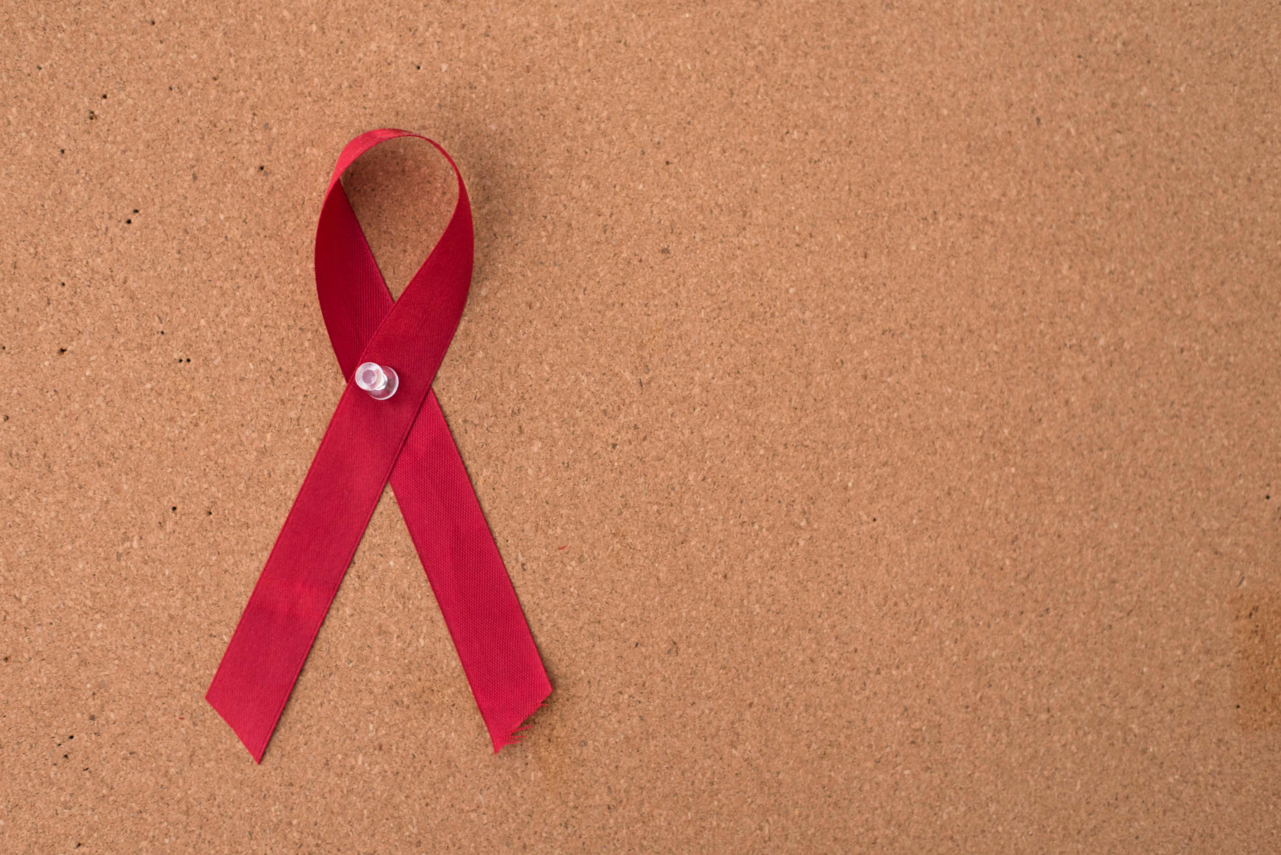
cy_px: 428
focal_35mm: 50
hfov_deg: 39.6
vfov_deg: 27.0
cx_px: 640
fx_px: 1780
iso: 500
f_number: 3.2
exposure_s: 1/100
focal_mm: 50
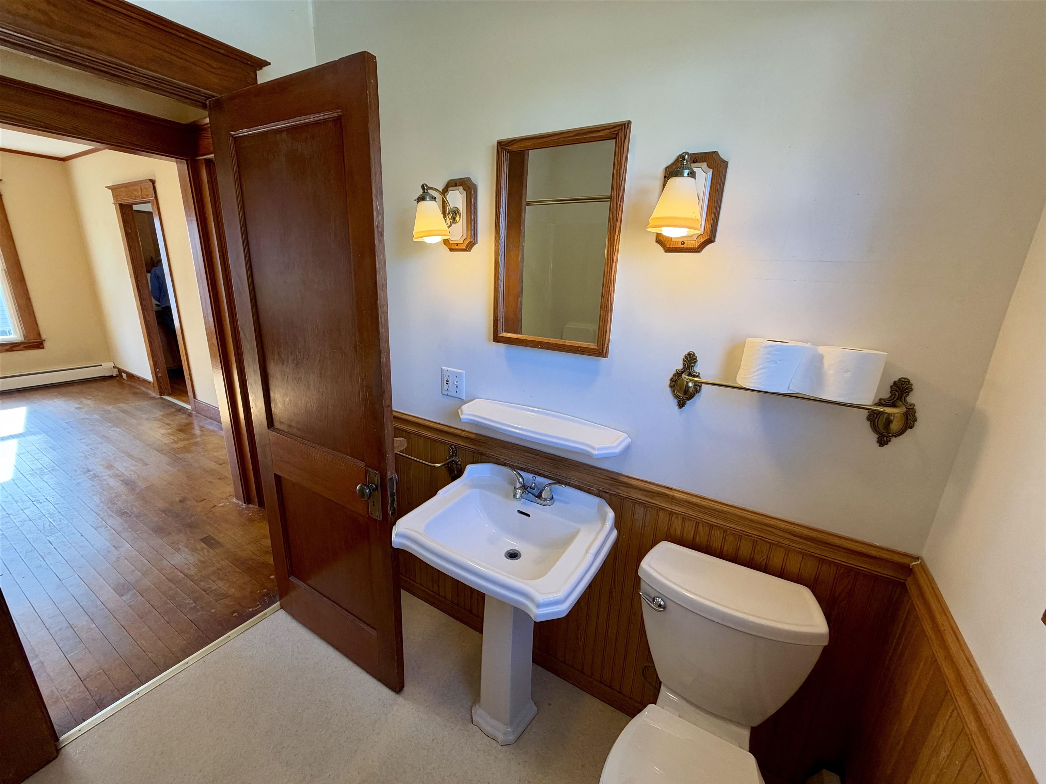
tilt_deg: -15.6
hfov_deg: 102.1
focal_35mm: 14
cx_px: 523
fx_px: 423
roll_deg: -2.1
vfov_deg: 85.7
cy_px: 392
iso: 160
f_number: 2.2
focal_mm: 2.22
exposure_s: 1/120
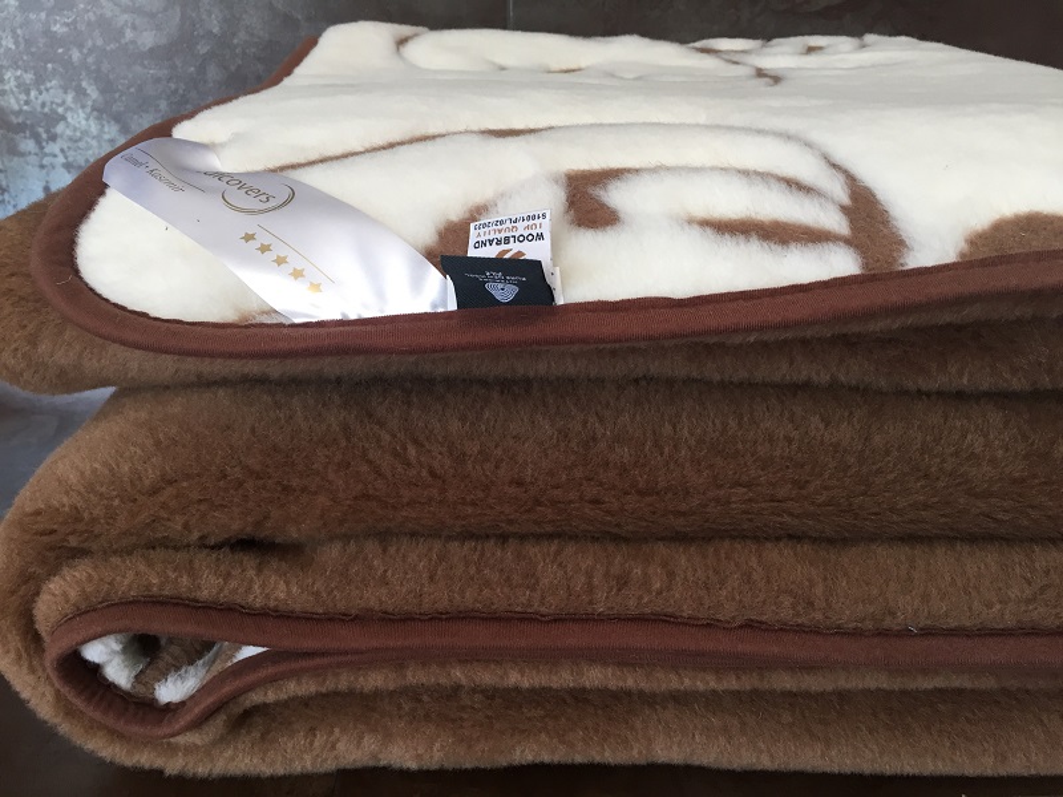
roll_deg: +0.3
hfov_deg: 61.7
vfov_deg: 48.2
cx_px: 532
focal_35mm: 29
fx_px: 891
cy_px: 398
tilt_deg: -25.0
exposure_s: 1/33
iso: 32
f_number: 2.2
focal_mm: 4.15
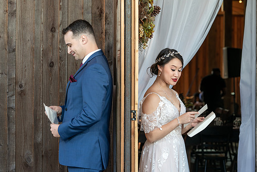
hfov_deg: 18.6
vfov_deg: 12.5
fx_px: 785
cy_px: 91
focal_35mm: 110
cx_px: 109
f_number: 4
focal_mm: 87
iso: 250
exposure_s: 1/200
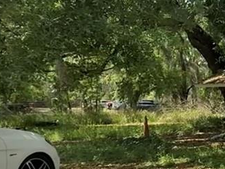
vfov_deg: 21.5
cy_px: 114
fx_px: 442
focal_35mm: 68
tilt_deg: -0.9
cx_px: 362
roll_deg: +0.0
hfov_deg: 22.1
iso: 50
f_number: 2.2
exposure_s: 1/531
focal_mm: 2.22
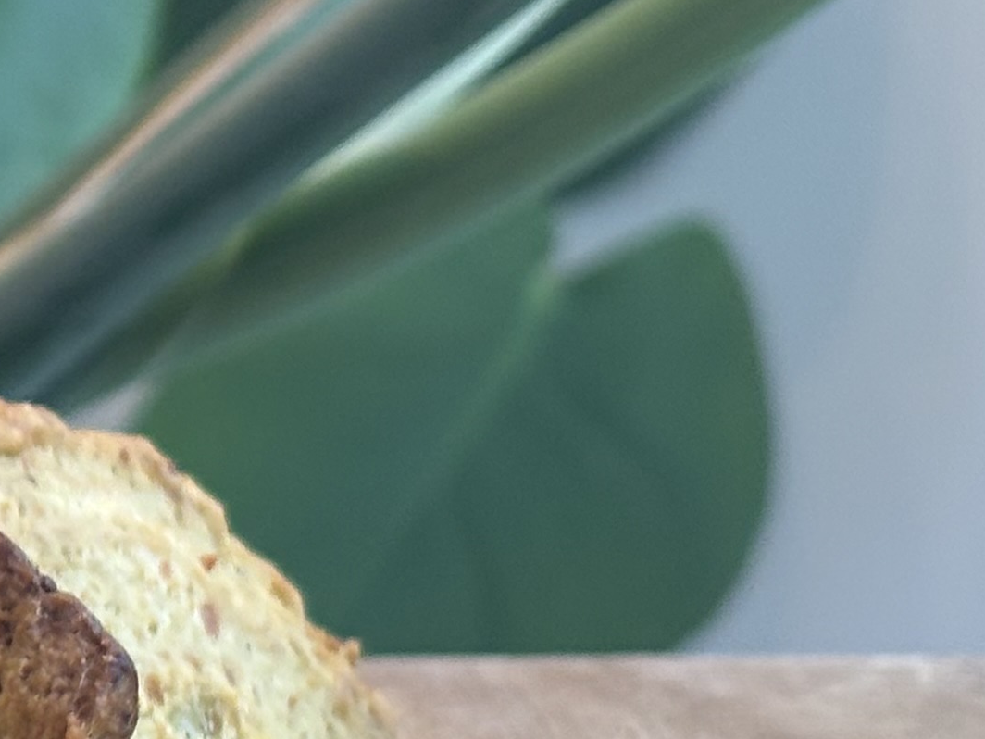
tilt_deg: -21.4
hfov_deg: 9.6
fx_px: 5606
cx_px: -721
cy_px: 747
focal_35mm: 197
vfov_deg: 7.5
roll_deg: +1.9
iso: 40
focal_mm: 5.96
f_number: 1.6
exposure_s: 1/60
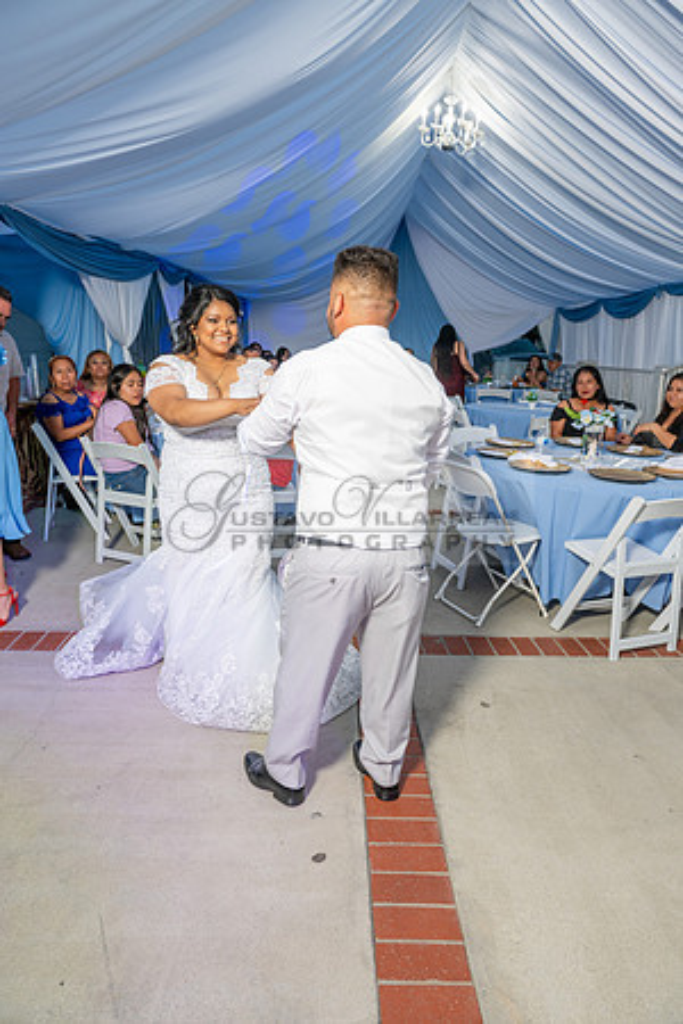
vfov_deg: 73.7
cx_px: 342
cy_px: 512
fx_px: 683
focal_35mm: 24
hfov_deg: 53.1
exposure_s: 1/160
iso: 250
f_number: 4.5
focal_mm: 24
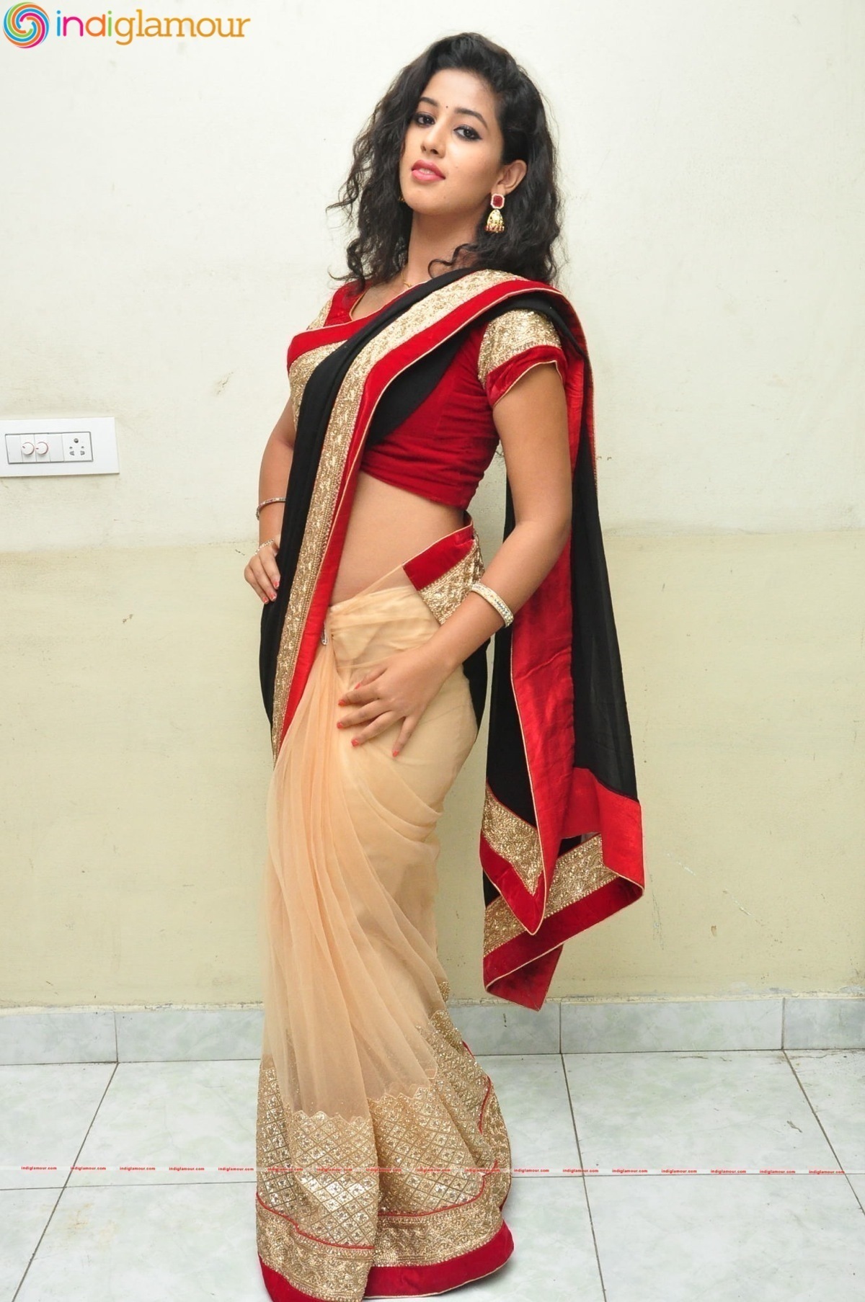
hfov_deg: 34.1
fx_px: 1409
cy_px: 651
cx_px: 432
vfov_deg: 49.6
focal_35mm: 39
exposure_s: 1/125
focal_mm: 26
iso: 1600
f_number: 7.1
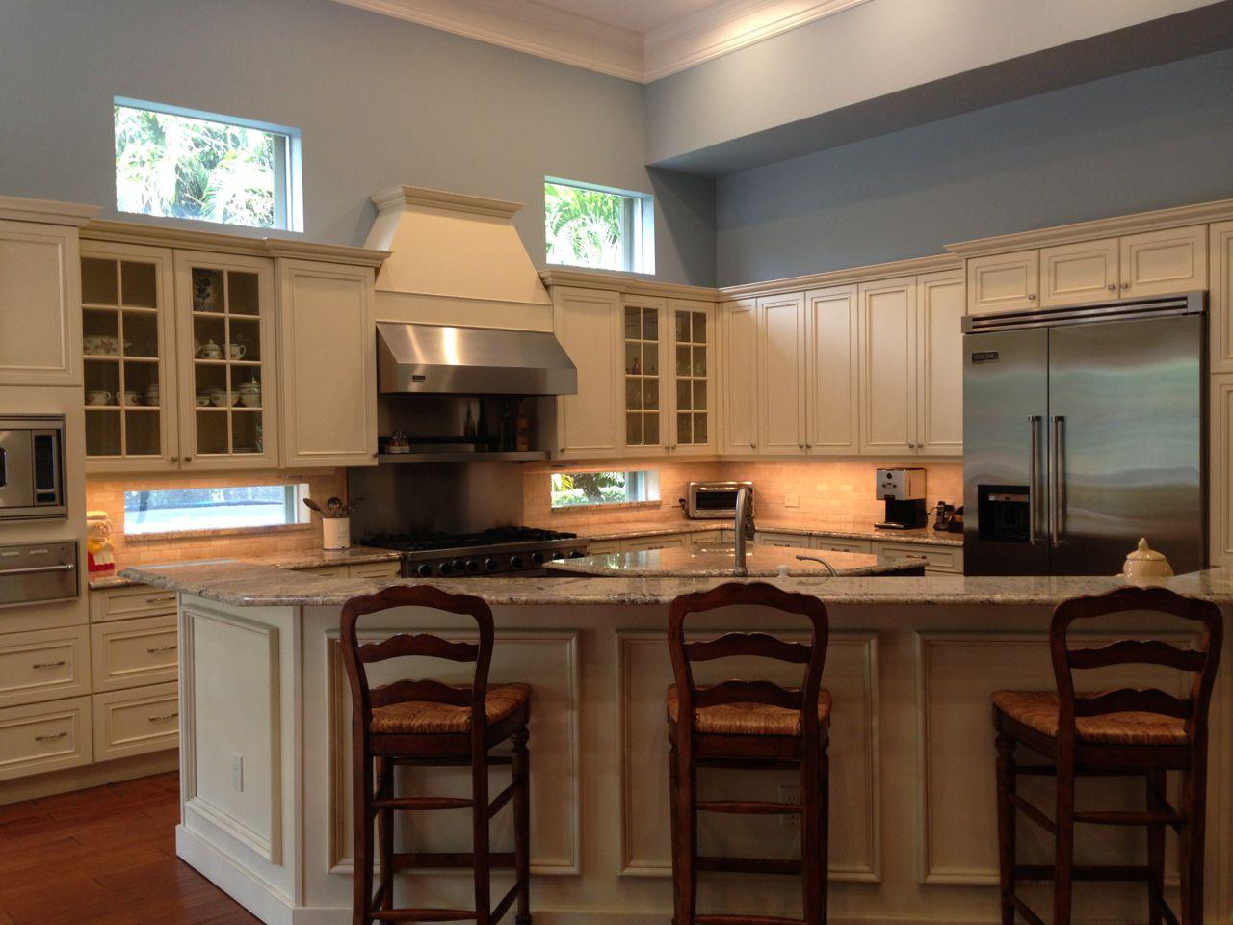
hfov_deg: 55.4
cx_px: 616
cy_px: 462
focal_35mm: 33
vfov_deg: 42.9
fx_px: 1175
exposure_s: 1/20
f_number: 2.4
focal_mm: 4.12
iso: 80
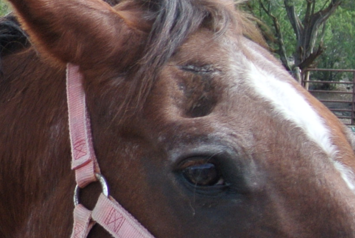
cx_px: -406
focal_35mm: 176
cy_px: 191
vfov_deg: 7.8
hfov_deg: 10.5
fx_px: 1738
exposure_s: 1/400
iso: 100
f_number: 4.5
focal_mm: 14
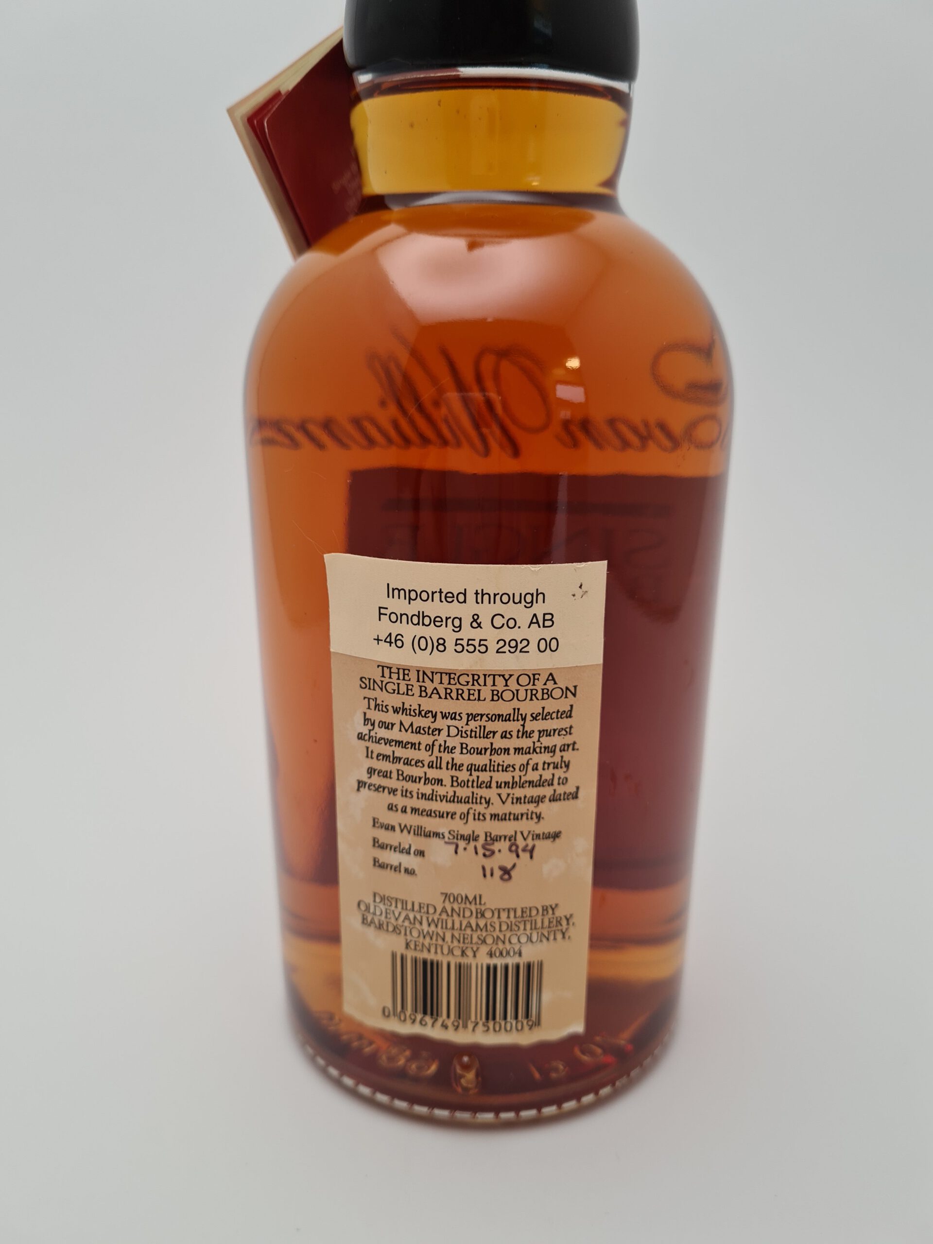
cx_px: 466
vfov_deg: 67.3
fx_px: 934
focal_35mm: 26
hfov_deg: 53.1
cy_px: 622
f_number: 1.8
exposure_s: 1/106
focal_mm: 5.4
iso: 50
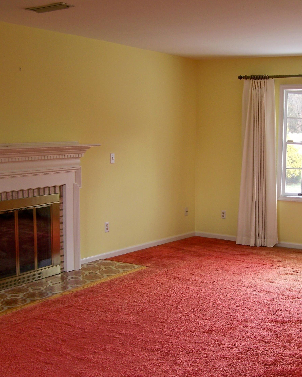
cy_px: 189
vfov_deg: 37.3
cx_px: 199
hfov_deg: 30.1
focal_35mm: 50
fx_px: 559
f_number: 2.8
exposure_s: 1/15
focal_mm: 6.3
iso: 64
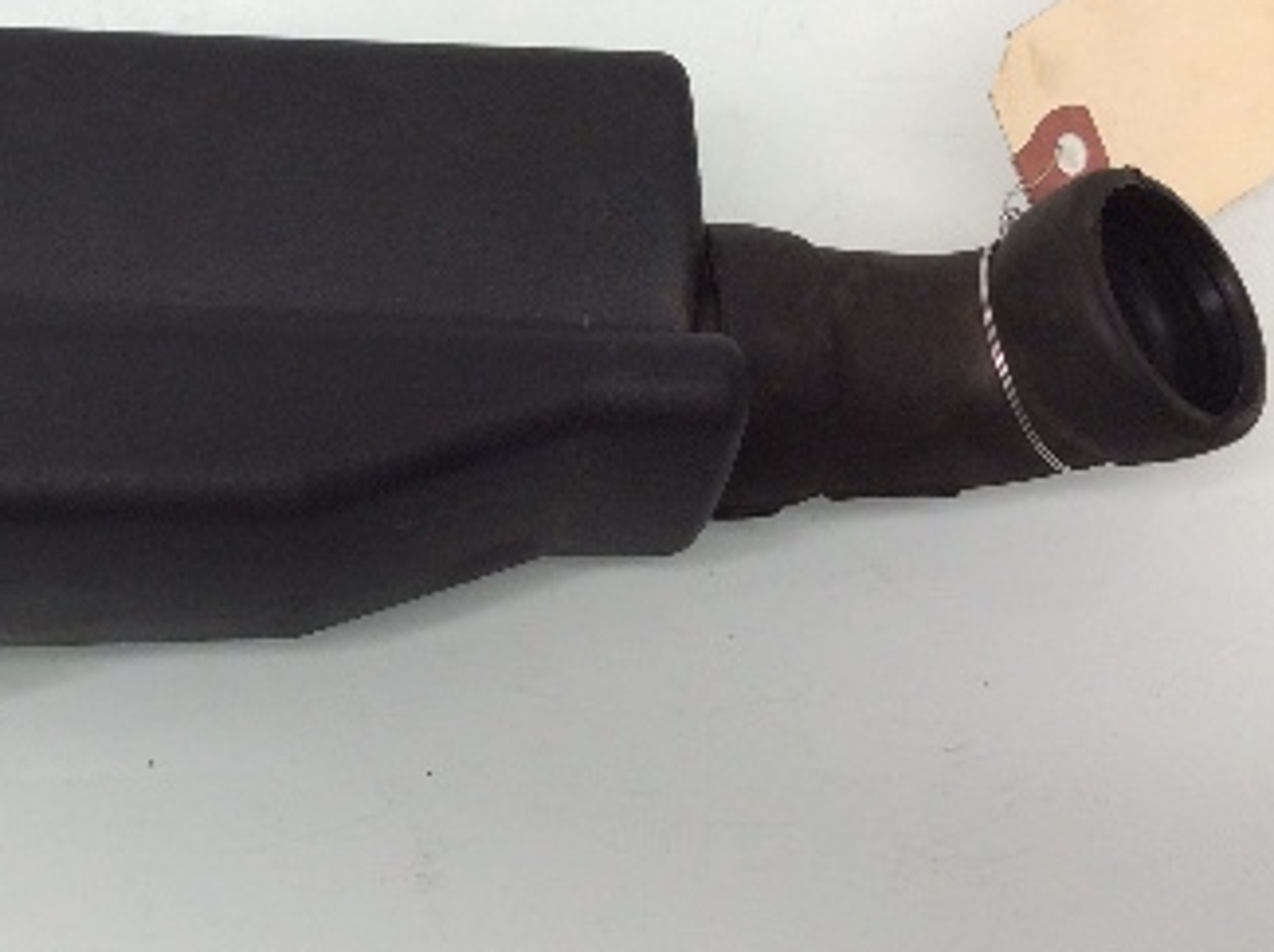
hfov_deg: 29.7
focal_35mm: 63
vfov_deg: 23.1
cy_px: 286
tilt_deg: -64.4
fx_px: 2316
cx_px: 176
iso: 50
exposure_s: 1/60
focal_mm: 3.3
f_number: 2.4
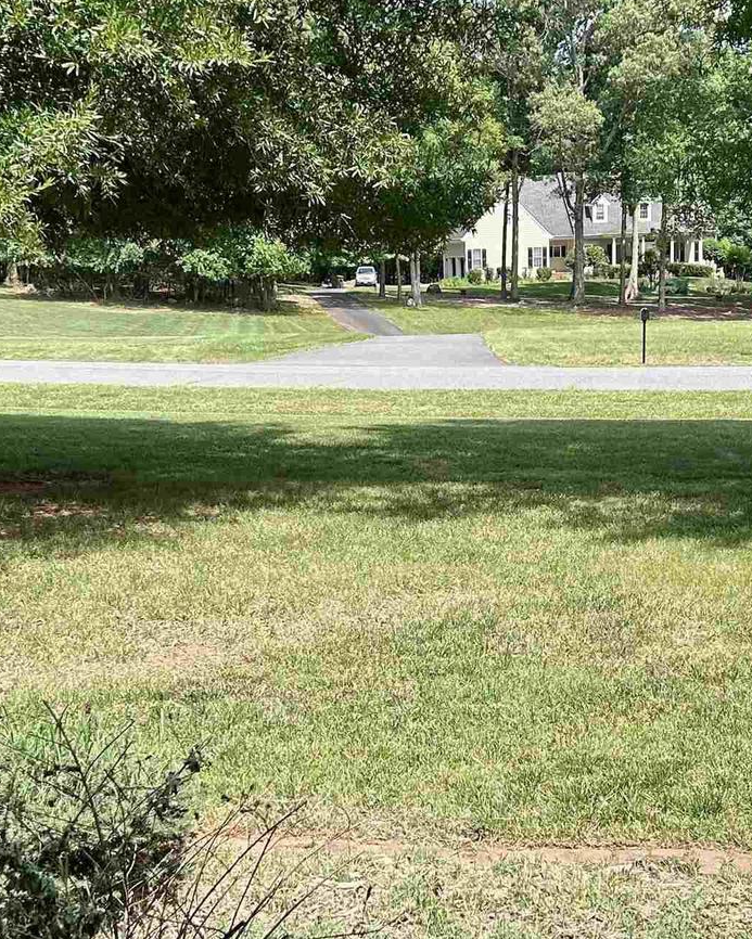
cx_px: 437
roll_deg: +1.9
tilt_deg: -11.4
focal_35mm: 60
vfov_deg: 31.4
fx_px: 1669
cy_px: 551
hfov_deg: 25.4
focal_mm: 5.7
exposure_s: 1/1934
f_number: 1.5
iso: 50
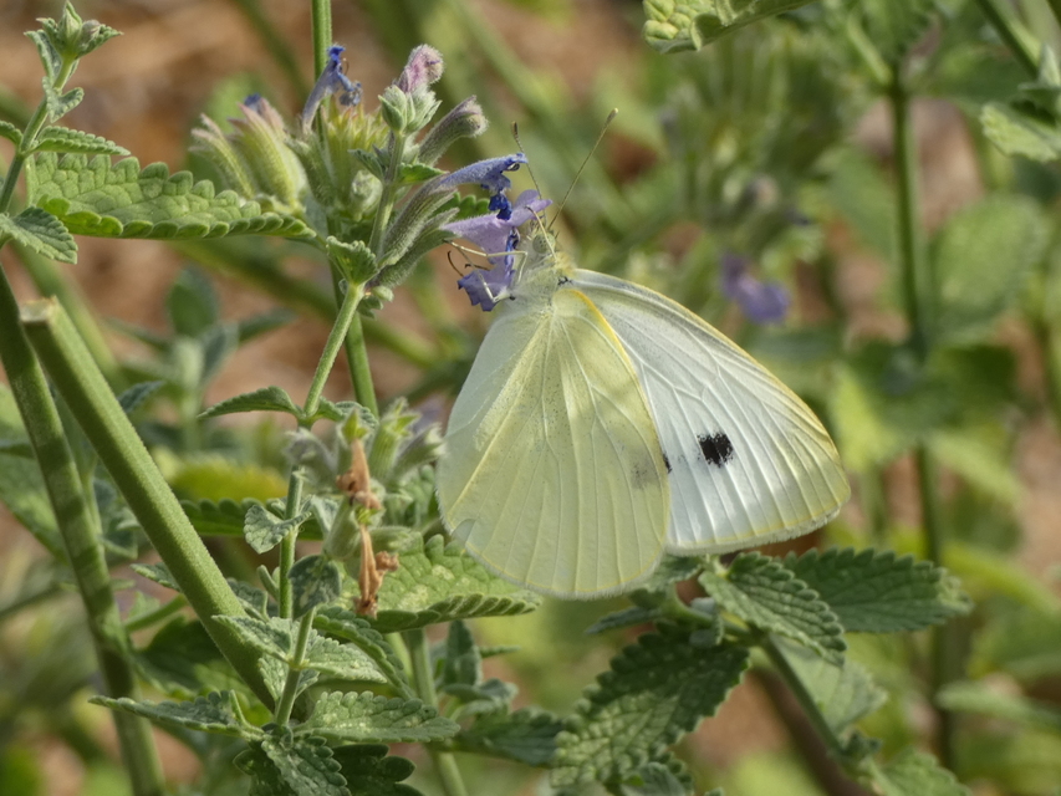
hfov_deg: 8.6
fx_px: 7020
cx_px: 530
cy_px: 398
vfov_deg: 6.5
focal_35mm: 229
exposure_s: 1/80
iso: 80
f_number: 5.5
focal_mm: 41.1
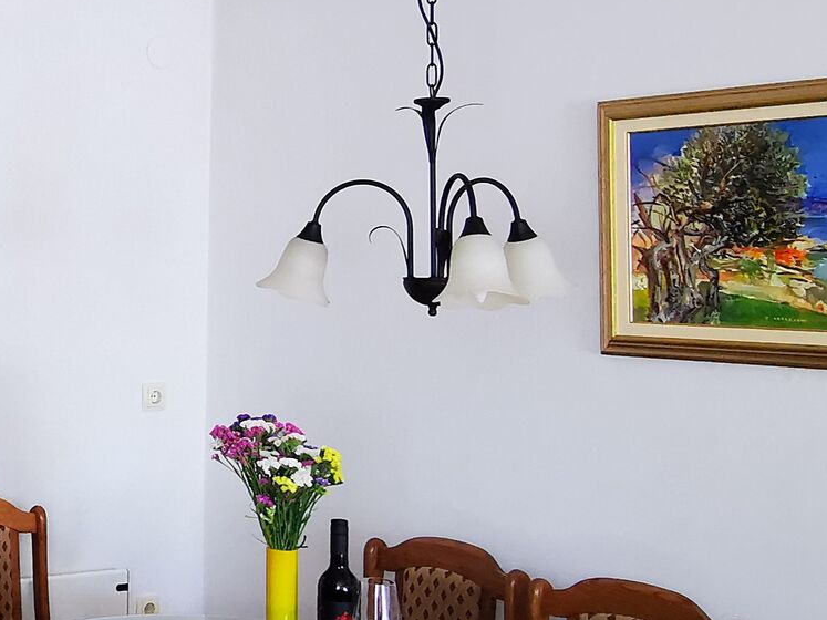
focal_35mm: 60
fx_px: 1433
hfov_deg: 27.5
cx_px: -216
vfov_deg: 24.4
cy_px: 243
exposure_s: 1/33.3
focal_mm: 2.35
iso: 125
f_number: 2.2
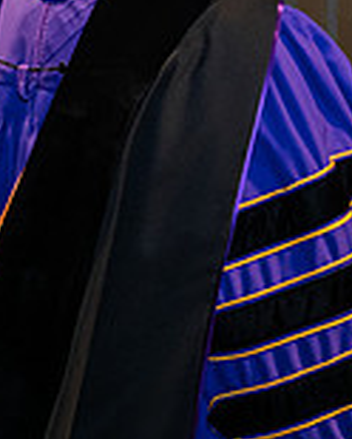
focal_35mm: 218
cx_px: 508
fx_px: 2839
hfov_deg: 7.0
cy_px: -10
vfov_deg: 8.8
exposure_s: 1/200
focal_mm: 62
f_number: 6.3
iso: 1600
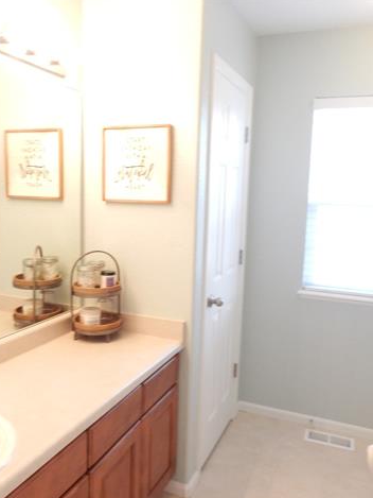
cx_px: 171
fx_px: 431
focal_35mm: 30
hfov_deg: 46.8
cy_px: 251
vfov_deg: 60.0
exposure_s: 1/50
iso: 400
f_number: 3
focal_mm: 4
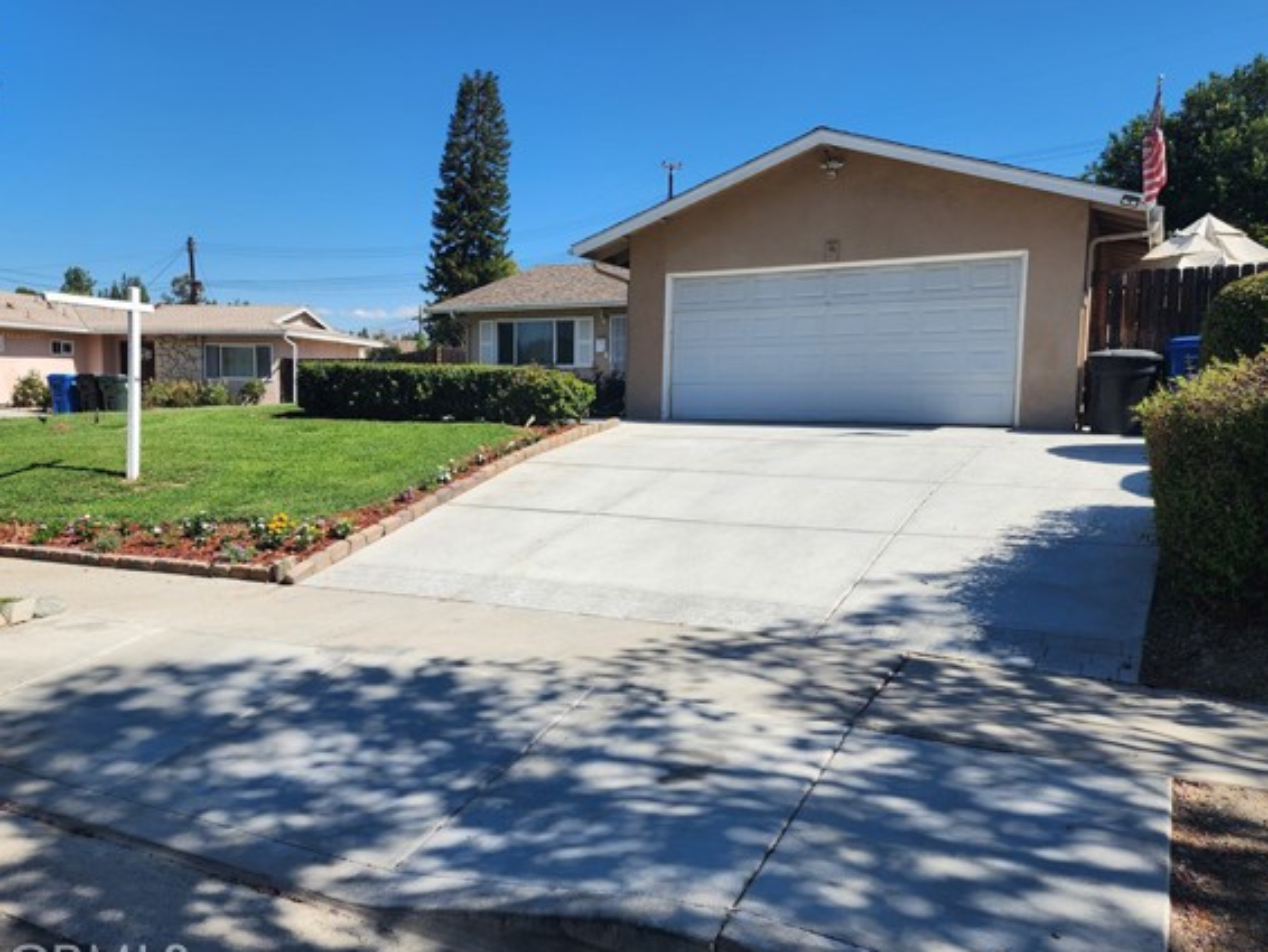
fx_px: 953
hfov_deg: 67.2
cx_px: 582
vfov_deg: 53.1
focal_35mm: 26
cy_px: 459
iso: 12
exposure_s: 1/1145
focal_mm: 6.4
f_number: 1.8
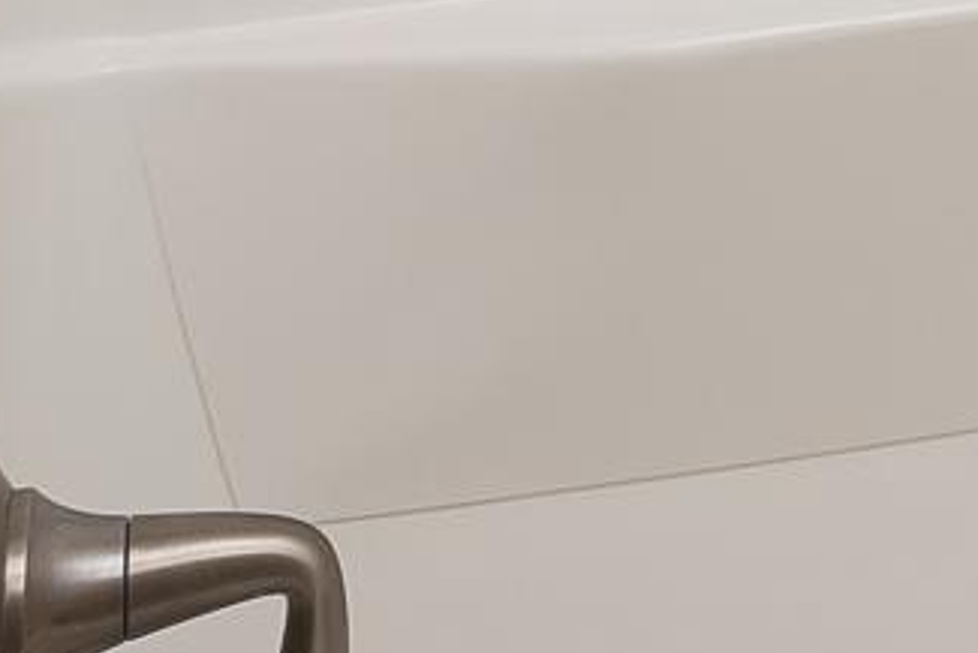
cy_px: -760
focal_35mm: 107
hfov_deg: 14.0
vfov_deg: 11.3
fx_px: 2908
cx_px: 2266
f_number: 8
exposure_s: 1/160
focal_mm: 17
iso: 320
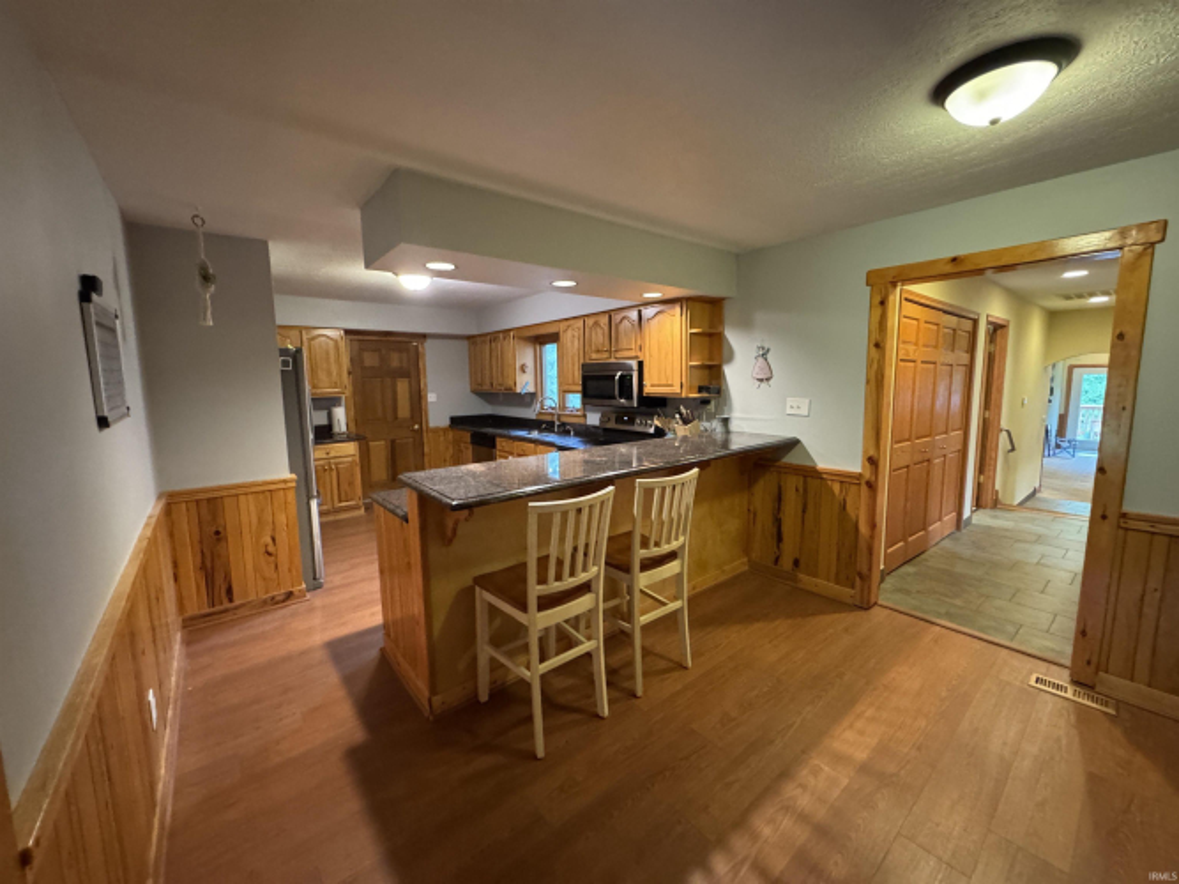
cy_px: 442
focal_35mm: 14
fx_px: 477
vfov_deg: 85.7
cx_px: 590
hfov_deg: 102.1
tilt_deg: -8.5
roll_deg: -0.1
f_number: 2.2
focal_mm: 2.22
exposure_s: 1/40
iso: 1000
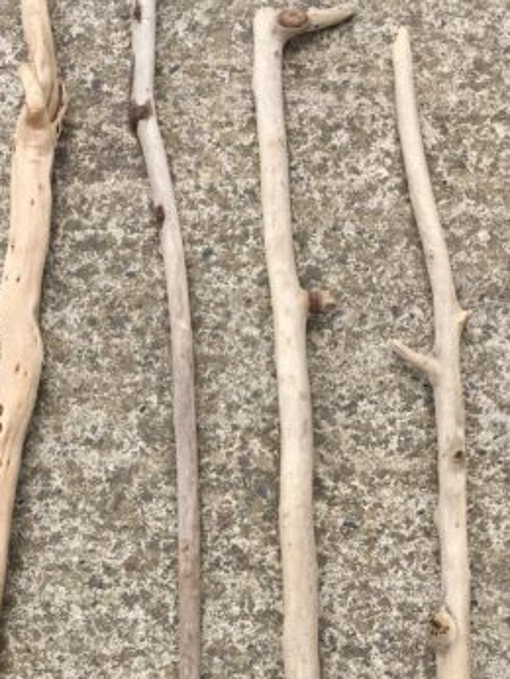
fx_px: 1315
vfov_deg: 28.6
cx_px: 128
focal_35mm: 67
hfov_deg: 21.8
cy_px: 496
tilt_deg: -76.8
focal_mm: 4.15
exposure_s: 1/1241
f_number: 2.2
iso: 25
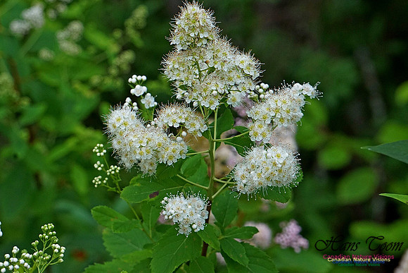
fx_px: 2244
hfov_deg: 10.4
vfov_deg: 6.9
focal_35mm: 198
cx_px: 204
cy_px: 136
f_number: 13
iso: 1000
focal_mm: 132
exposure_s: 1/160
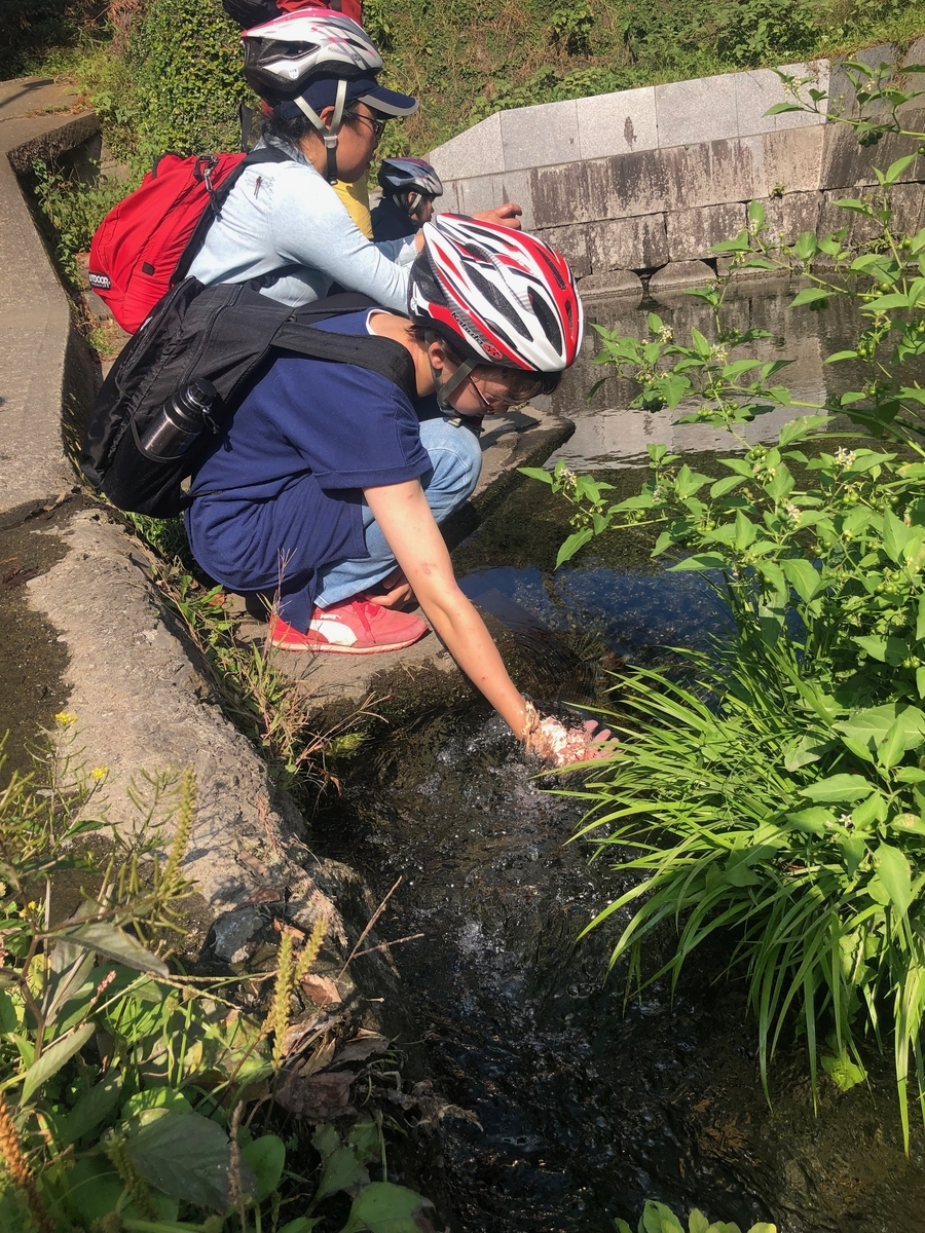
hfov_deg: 49.7
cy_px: 616
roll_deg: +8.6
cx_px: 462
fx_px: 998
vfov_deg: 63.4
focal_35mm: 28
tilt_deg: -20.2
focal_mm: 3.99
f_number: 1.8
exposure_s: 1/1021
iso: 20
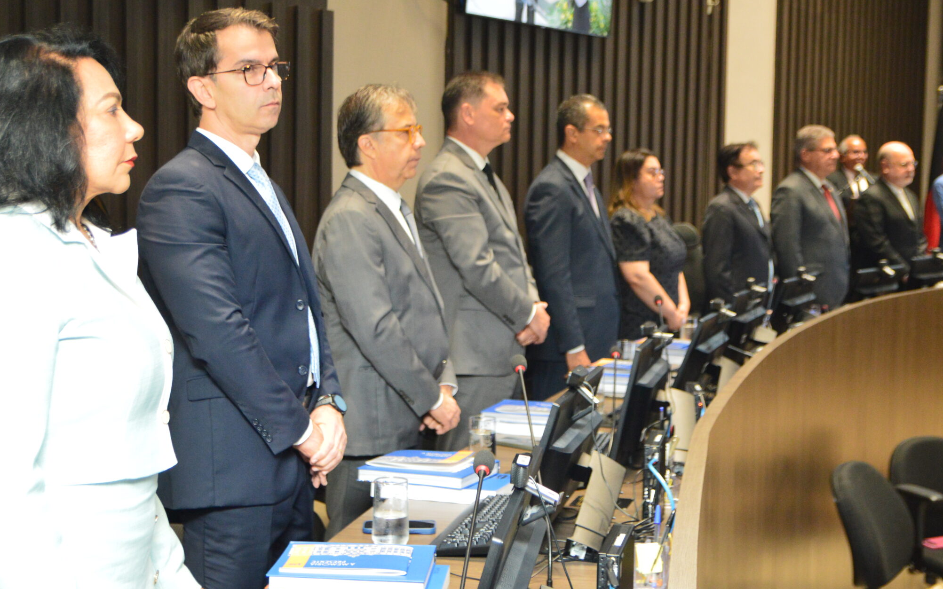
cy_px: 239
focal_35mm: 53
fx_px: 1353
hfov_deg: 38.4
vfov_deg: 24.5
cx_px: 467
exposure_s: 1/60
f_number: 2.8
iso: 1600
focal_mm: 27
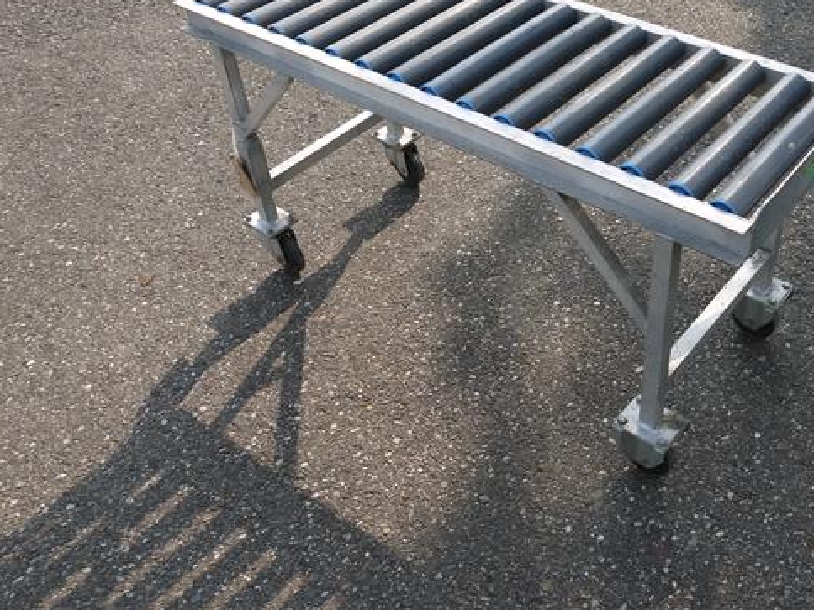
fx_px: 870
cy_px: 249
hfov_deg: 49.4
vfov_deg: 38.5
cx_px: 535
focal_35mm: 37
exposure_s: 1/320
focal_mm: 14
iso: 100
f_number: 5.6
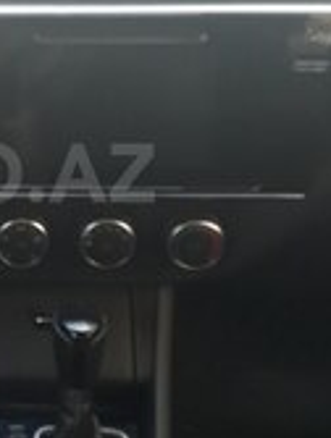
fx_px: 1016
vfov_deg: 24.3
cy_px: 173
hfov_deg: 17.8
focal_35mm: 80
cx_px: -47
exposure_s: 1/33
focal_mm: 3.6
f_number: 1.9
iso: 64
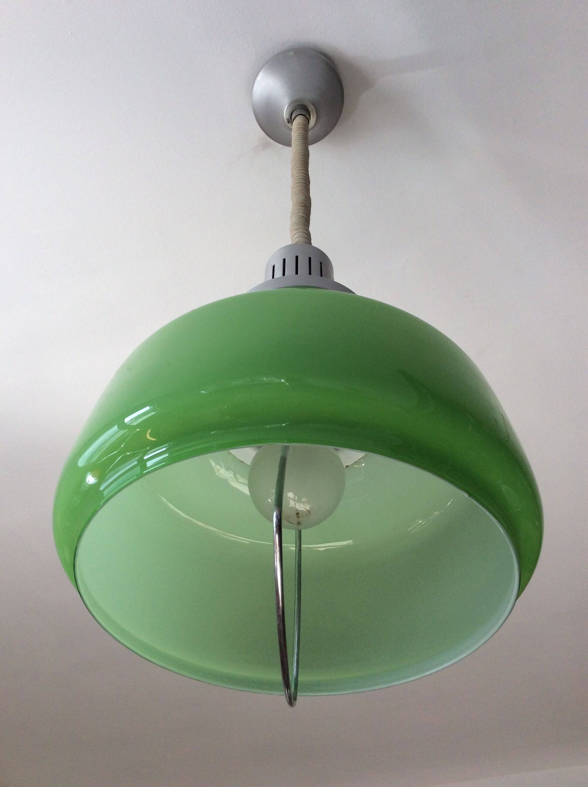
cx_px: 294
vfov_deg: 56.9
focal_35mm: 32
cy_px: 394
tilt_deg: +47.5
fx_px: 727
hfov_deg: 44.1
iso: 32
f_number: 2.4
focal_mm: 3.3
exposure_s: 1/126
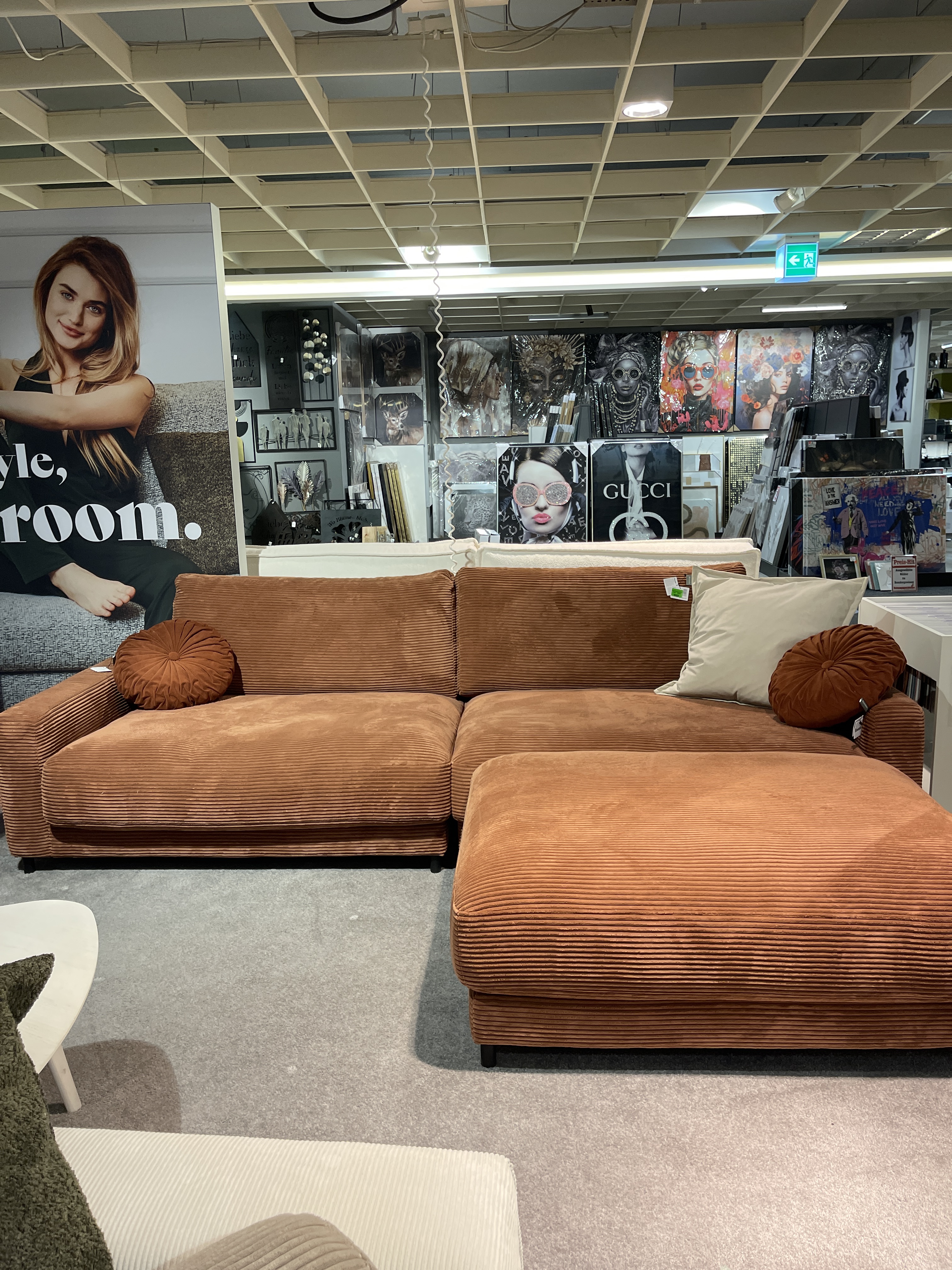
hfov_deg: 54.9
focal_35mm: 25
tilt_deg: -11.1
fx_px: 917
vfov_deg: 69.4
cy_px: 635
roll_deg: +1.2
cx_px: 476
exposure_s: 1/100
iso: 125
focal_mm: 5.1
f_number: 1.6
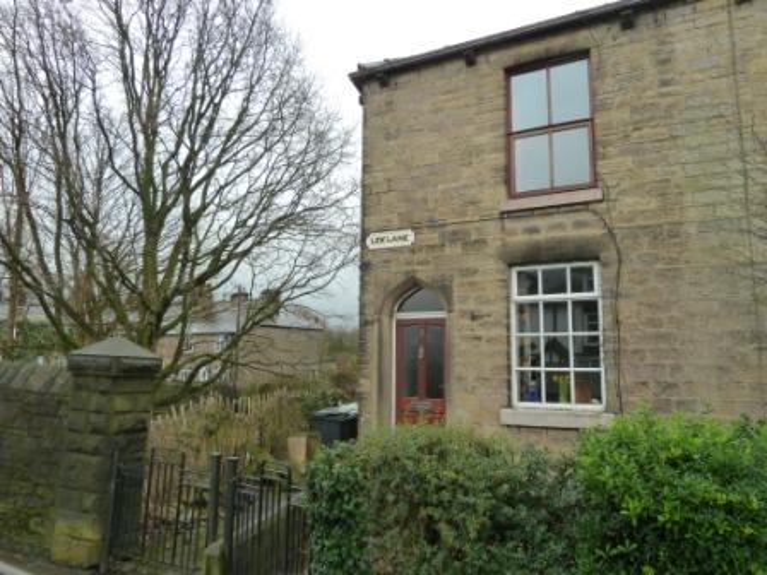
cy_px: 288
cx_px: 384
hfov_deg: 69.4
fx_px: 554
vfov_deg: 54.9
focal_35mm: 25
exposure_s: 1/80
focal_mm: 4.1
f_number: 3.3
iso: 125
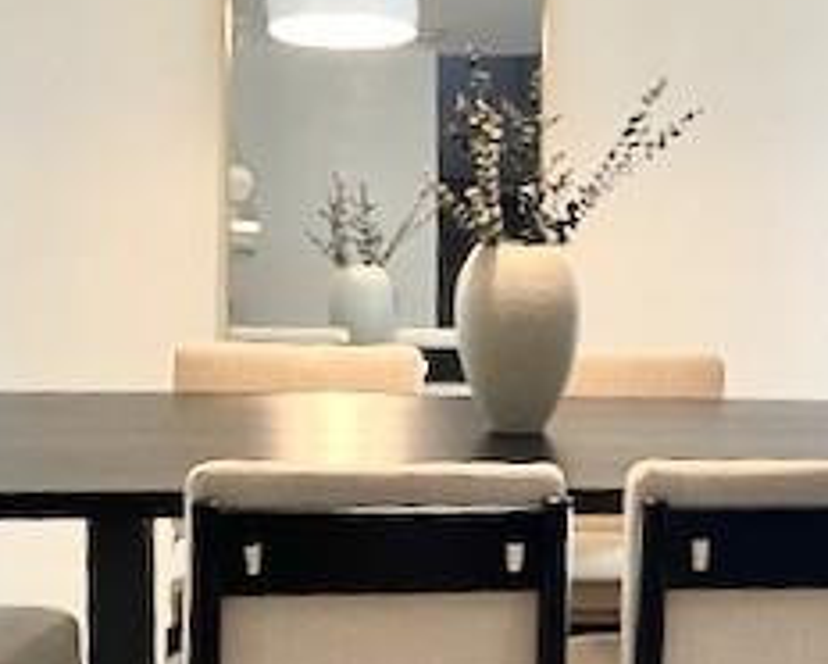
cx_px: 500
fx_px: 1717
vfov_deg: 21.8
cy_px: 461
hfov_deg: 27.1
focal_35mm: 70
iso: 125
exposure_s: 1/60
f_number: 1.8
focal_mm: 4.25
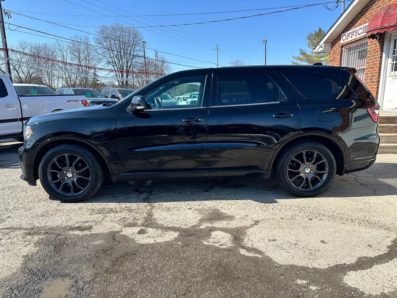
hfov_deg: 71.6
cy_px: 149
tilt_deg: -10.7
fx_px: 275
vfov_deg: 56.8
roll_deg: -0.4
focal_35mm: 24
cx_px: 198
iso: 80
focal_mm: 6.86
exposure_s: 1/2591
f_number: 1.78
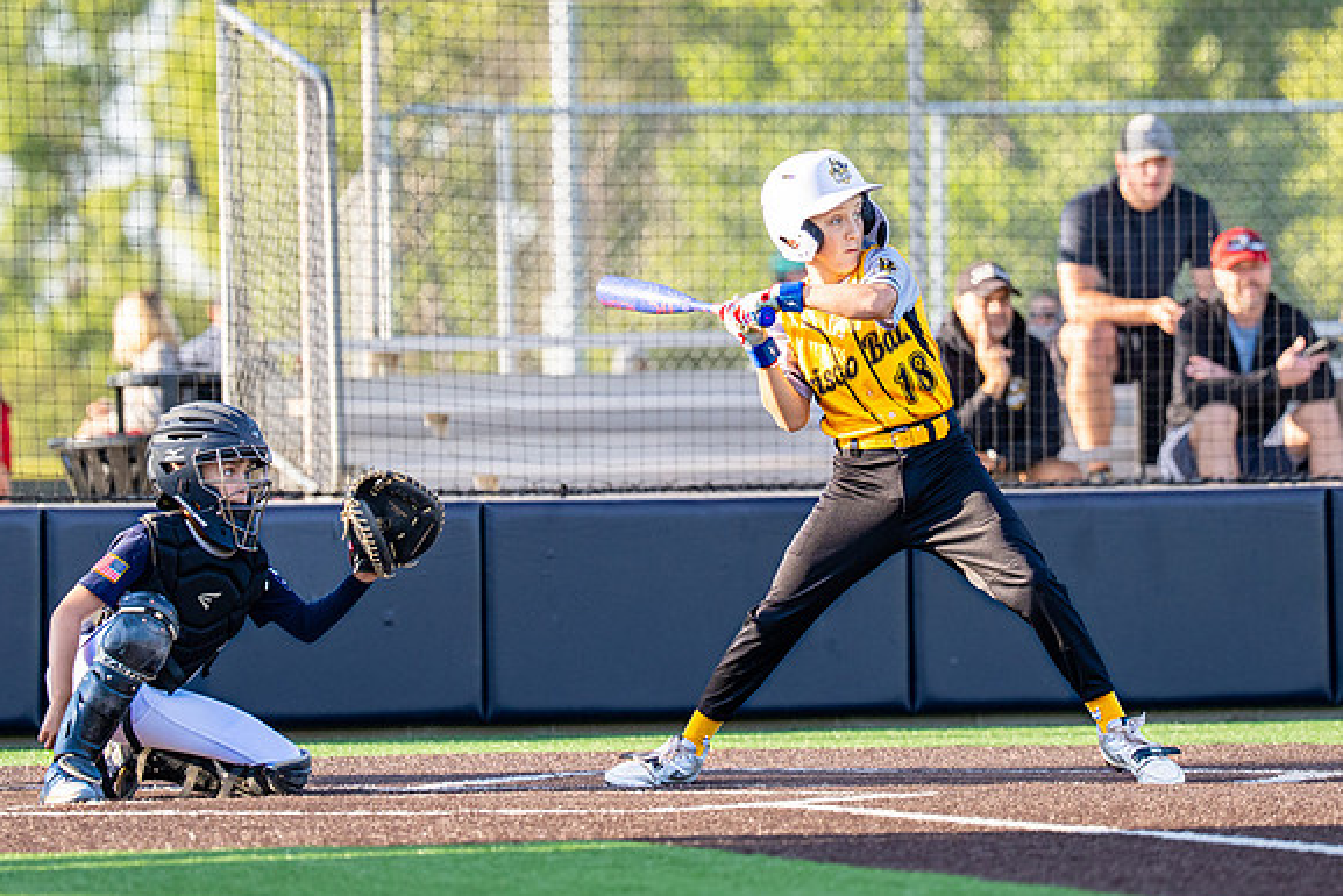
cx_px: 780
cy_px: 321
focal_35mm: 337
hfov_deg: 6.1
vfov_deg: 4.1
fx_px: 12574
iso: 400
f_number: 2.8
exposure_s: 1/1600
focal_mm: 171
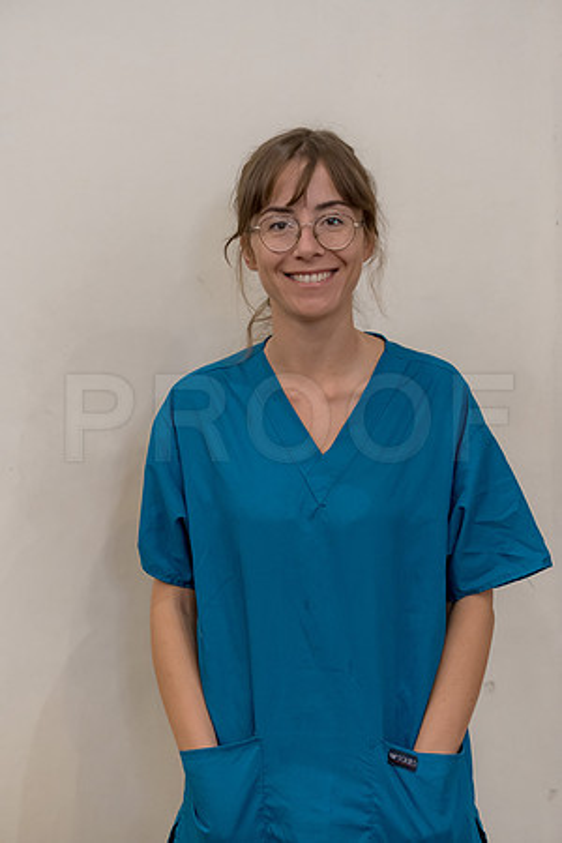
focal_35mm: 112
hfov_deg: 12.2
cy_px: 422
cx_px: 281
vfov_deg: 18.3
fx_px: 2622
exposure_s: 1/80
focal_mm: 112
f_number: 4
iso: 5000
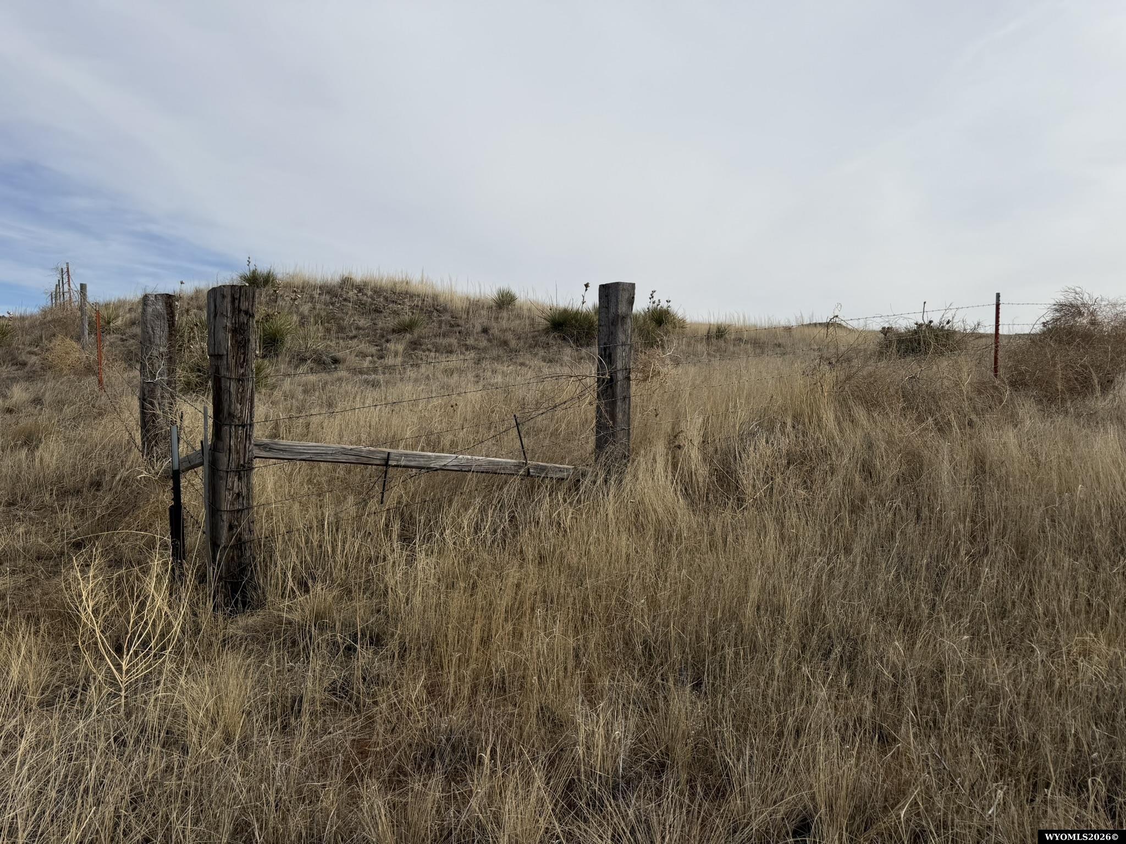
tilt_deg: -2.3
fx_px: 781
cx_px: 563
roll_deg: -1.1
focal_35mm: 24
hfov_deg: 71.6
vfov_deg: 56.8
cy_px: 422
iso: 80
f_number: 1.78
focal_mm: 6.76
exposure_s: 1/8130
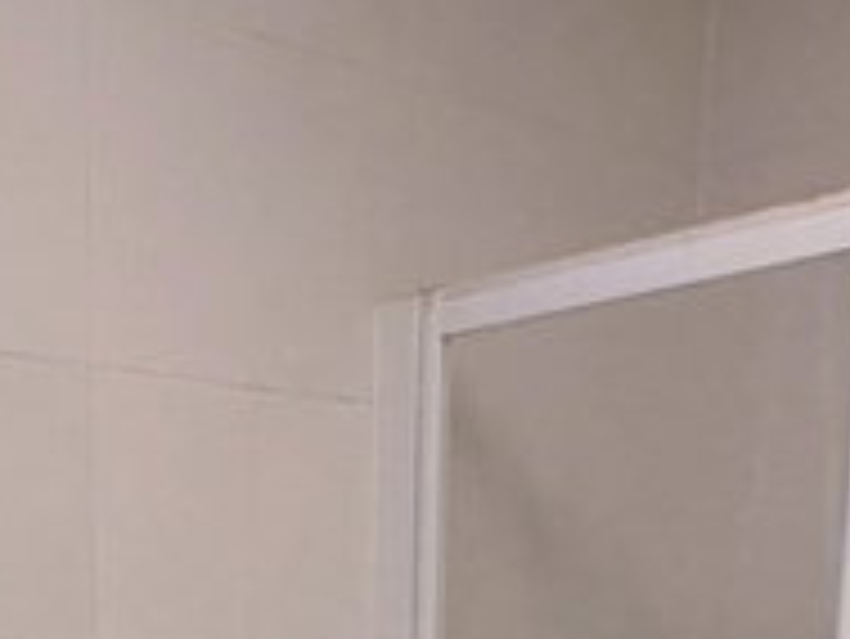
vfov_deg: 15.3
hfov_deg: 24.1
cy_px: 1246
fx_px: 1941
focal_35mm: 79
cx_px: 110
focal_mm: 2.22
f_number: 2.2
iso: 320
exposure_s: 1/100
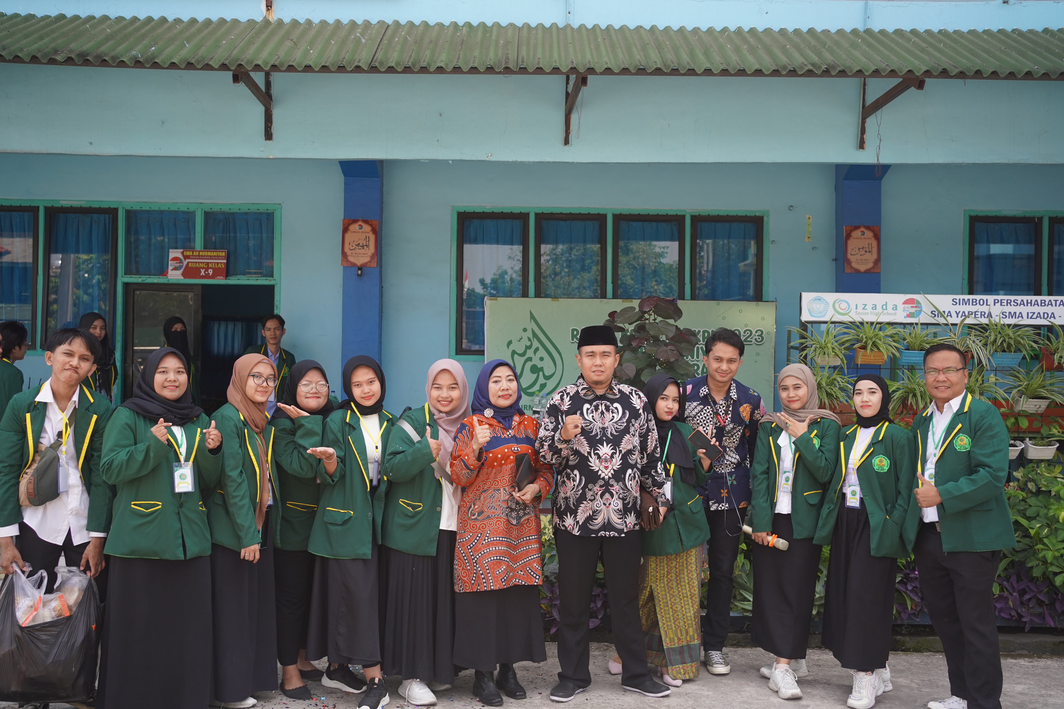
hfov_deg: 54.4
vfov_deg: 37.9
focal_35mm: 35
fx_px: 1034
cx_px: 532
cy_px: 354
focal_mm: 35
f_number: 4
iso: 250
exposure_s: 1/160
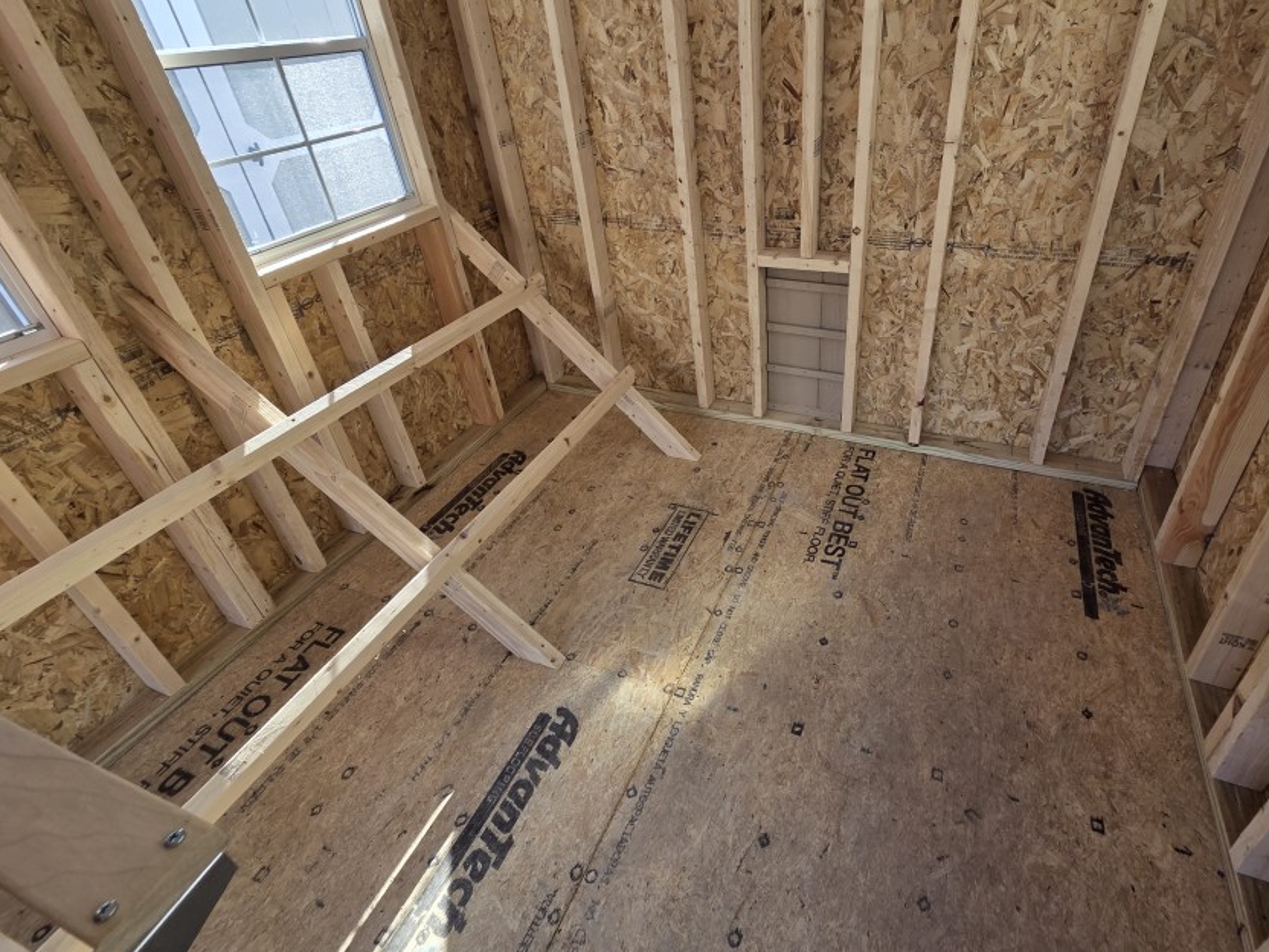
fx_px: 587
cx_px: 743
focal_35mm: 16
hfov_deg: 93.6
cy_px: 404
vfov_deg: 77.6
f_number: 2.2
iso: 50
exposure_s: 1/262
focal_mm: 2.2
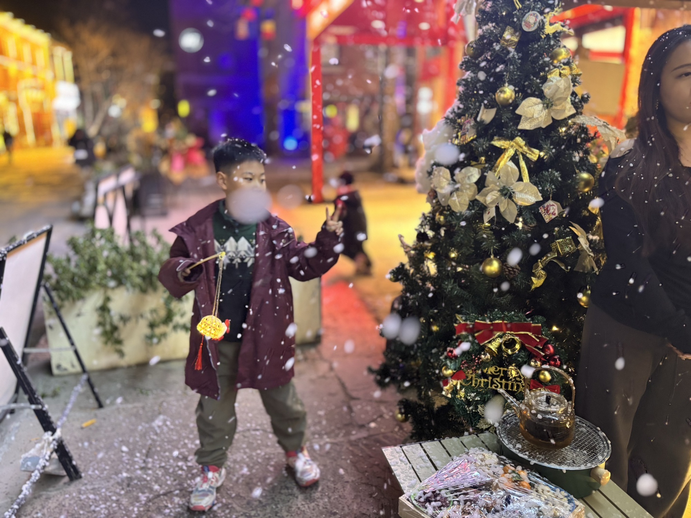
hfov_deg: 67.3
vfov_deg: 53.1
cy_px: 259
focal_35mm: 26
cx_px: 346
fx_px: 519
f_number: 1.6
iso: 400
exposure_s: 1/33
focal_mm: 5.96
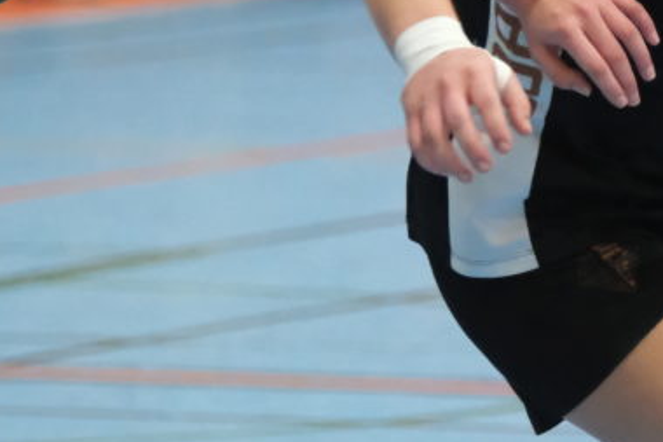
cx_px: 796
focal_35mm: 699
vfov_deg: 2.0
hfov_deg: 2.9
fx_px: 12867
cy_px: -136
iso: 8000
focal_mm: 115
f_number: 2.8
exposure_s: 1/800
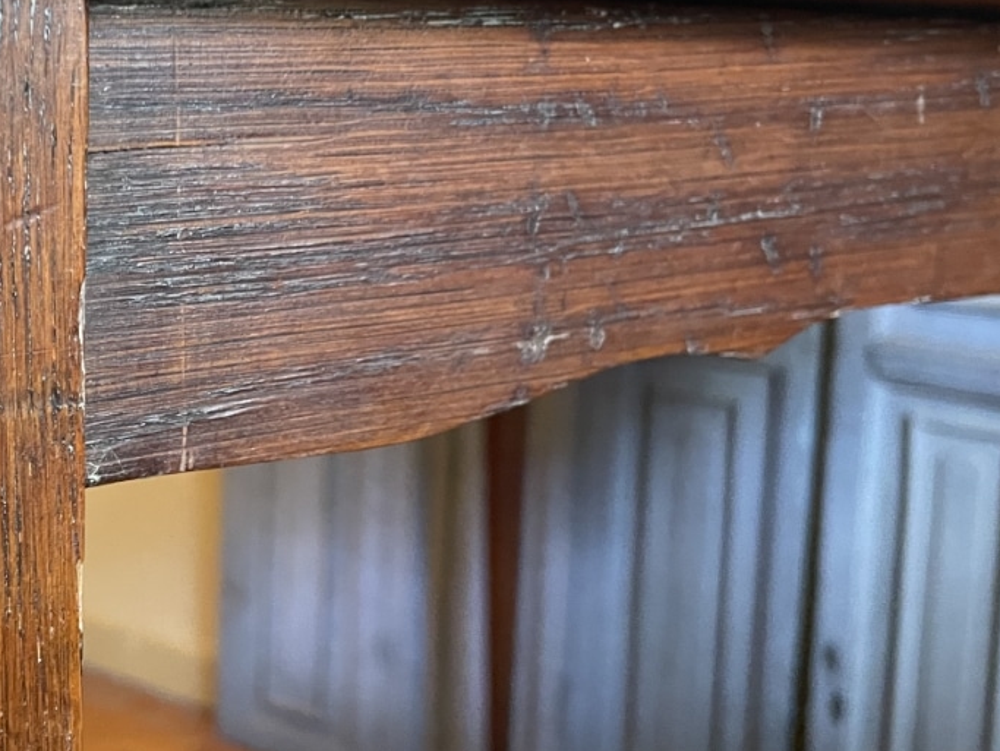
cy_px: 273
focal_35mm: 46
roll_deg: +0.2
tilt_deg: -7.9
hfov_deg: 40.7
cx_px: 329
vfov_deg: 31.4
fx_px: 1330
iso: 500
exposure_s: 1/33
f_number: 1.6
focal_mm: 4.2
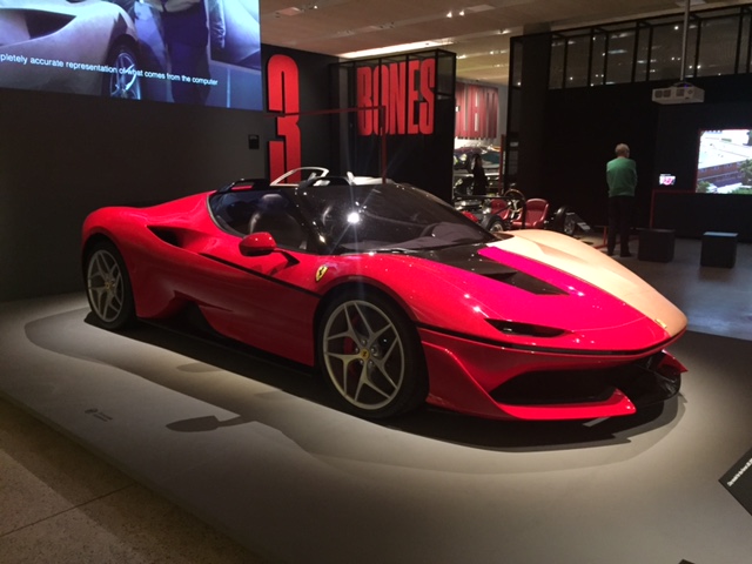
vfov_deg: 48.2
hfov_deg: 61.7
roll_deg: -0.6
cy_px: 282
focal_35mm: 29
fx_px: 630
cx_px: 376
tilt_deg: -10.5
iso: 320
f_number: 2.2
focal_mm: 4.15
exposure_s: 1/17
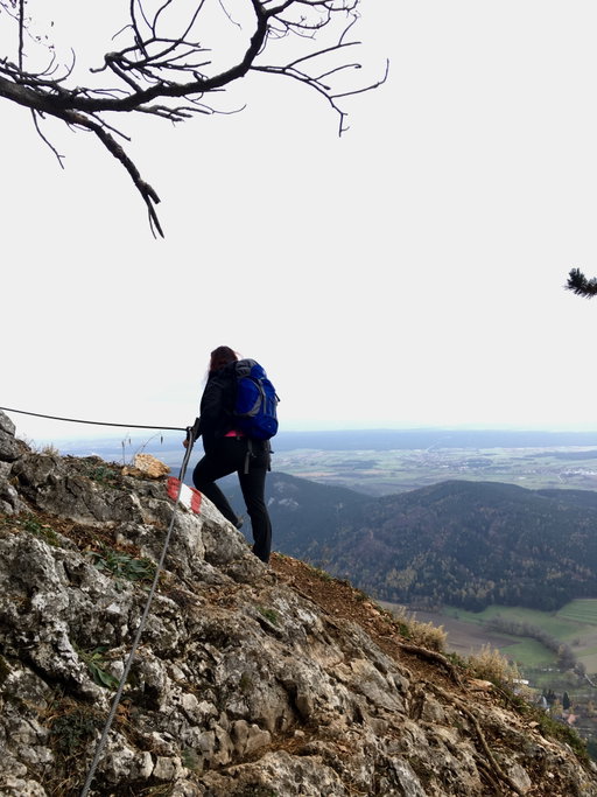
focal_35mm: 29
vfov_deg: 61.7
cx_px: 298
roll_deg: +0.8
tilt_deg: +0.5
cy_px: 398
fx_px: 667
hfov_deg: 48.2
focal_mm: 4.15
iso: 25
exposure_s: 1/176
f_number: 2.2
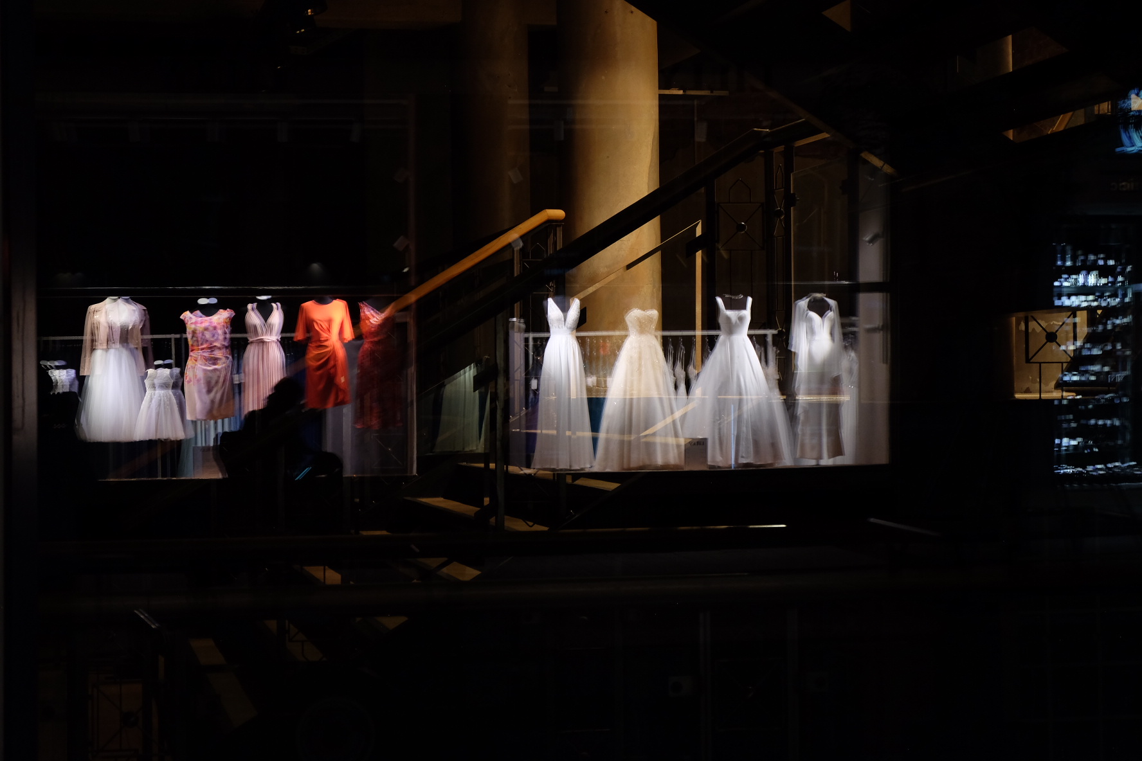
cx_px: 571
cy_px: 380
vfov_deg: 18.2
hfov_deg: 27.0
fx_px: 2379
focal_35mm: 75
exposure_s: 1/30
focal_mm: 50
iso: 800
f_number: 5.6
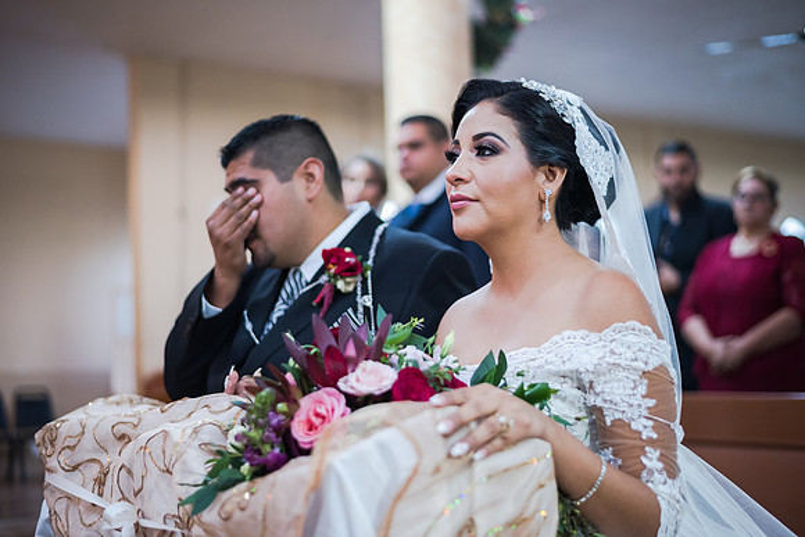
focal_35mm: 50
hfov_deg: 39.6
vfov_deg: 27.0
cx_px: 402
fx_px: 1118
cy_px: 268
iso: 1600
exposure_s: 1/200
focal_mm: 50
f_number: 1.8
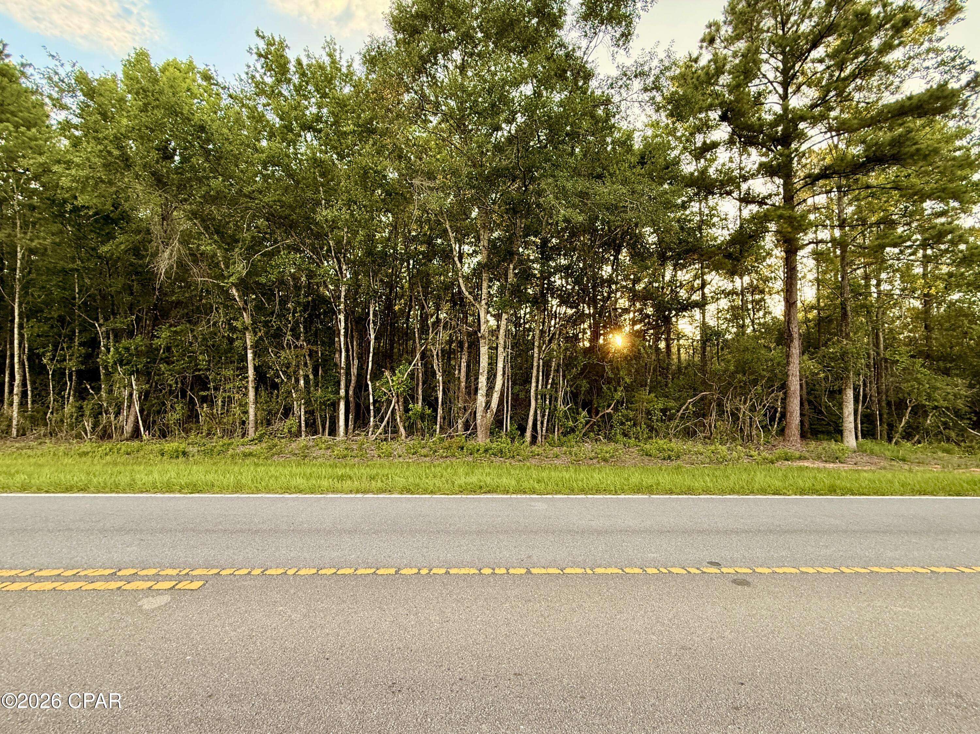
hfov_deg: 102.1
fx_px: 396
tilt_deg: +4.1
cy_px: 367
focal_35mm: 14
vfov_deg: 85.7
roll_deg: +0.0
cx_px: 490
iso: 125
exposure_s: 1/99
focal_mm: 2.22
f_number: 2.2
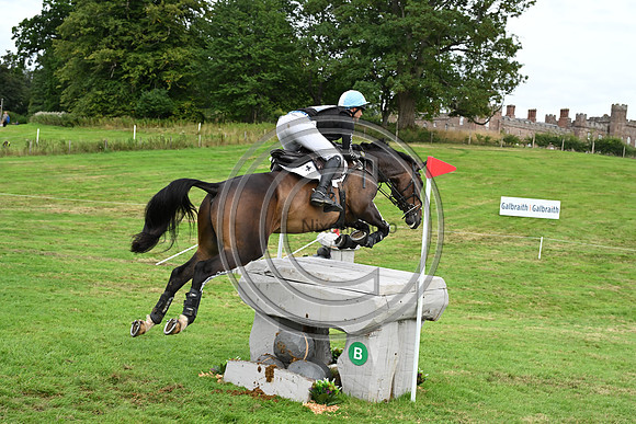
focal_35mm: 51
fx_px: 901
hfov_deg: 38.9
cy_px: 212
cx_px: 318
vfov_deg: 26.5
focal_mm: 51
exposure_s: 1/1250
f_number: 5.6
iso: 900
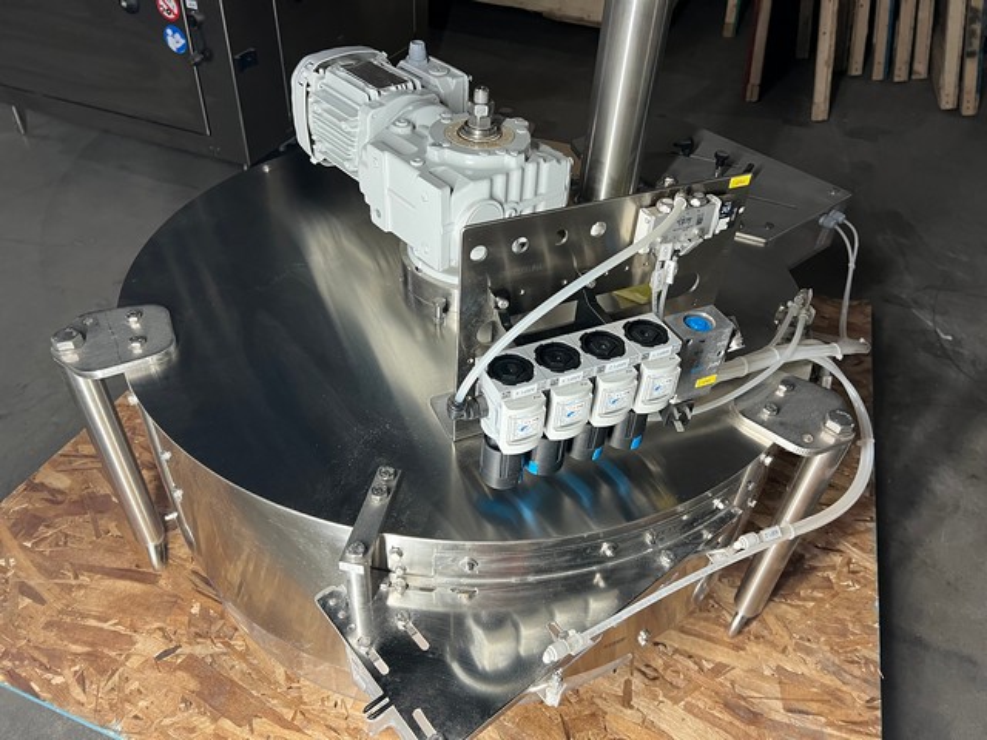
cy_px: 370
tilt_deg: -41.0
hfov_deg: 67.3
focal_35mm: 26
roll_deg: -4.4
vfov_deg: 53.1
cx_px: 494
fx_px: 741
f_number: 1.5
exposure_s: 1/60
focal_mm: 5.7
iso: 200
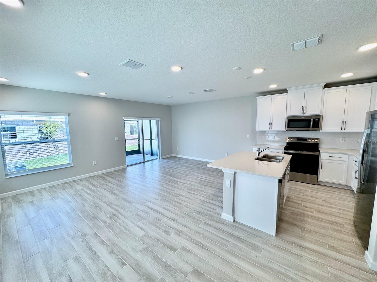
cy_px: 141
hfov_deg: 102.1
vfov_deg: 85.7
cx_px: 188
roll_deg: +1.1
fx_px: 152
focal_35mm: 14
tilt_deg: -6.4
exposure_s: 1/120
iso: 64
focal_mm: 2.22
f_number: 2.2
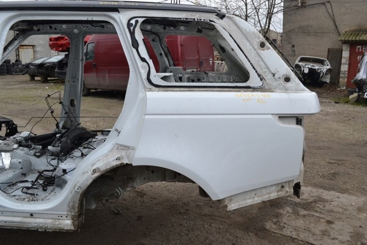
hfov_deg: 62.0
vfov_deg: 43.6
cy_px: 122
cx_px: 184
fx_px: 306
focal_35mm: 30
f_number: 5.6
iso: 360
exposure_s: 1/125
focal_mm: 20
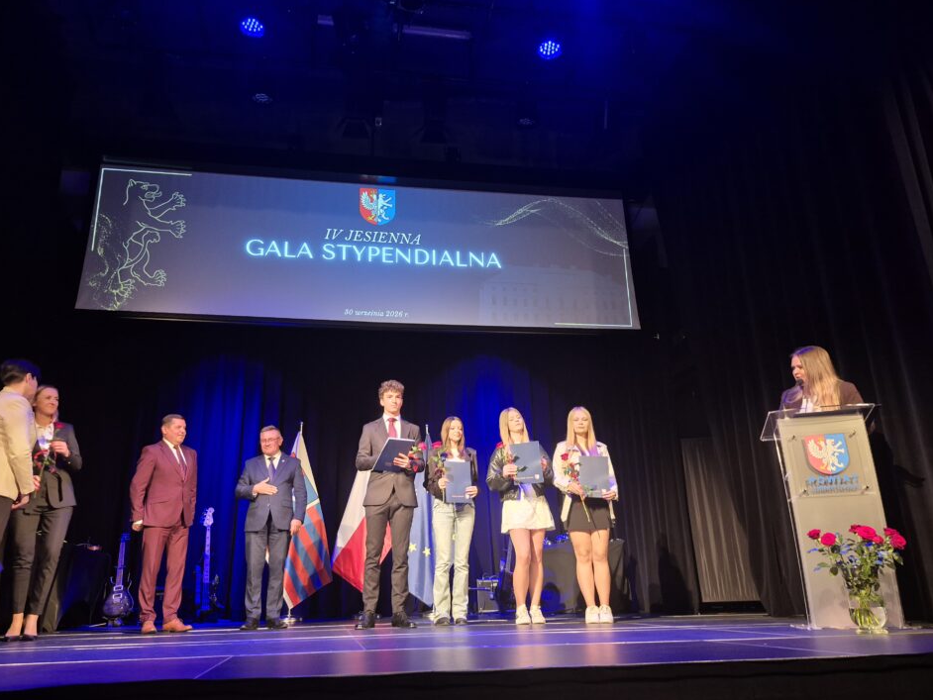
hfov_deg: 69.3
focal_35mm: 25
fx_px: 674
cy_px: 370
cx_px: 438
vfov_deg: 54.9
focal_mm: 5.4
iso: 640
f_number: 1.8
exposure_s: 1/32
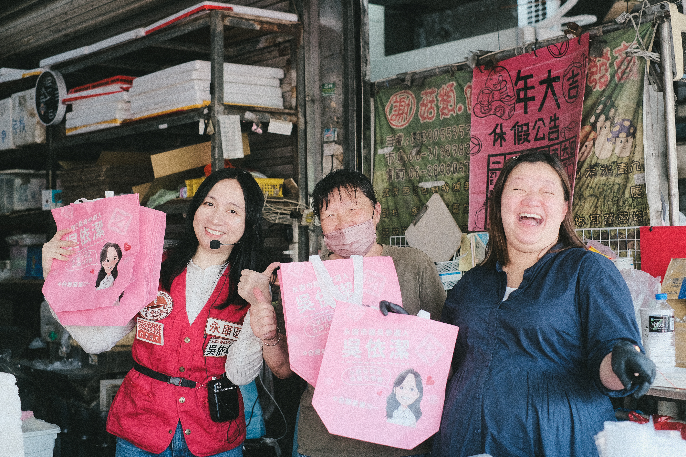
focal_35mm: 53
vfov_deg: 25.5
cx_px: 343
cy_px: 228
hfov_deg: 37.5
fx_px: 1010
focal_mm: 35
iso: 800
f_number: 2.8
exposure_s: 1/180
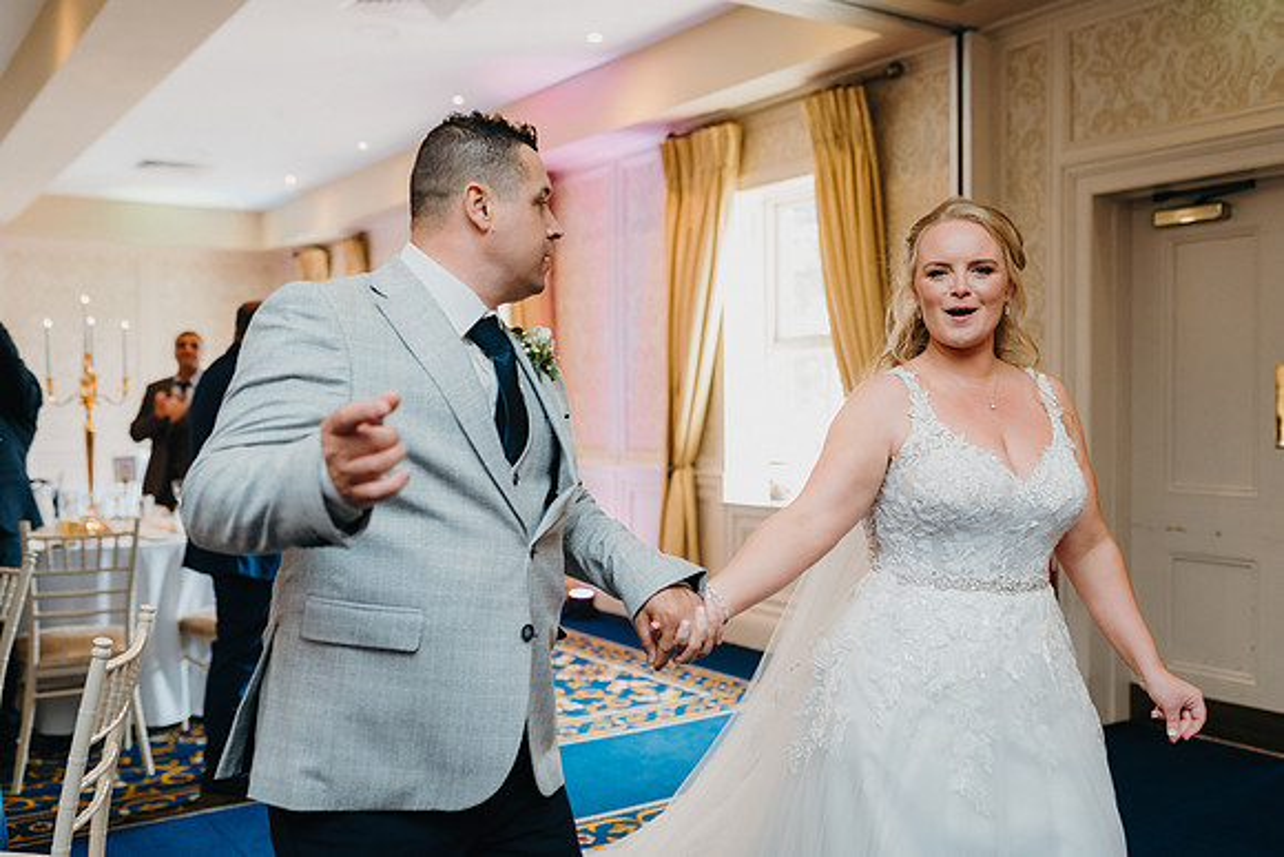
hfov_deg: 54.4
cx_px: 642
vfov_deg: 37.9
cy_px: 428
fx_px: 1249
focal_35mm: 35
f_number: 2.2
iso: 1250
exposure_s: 1/160
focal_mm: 35
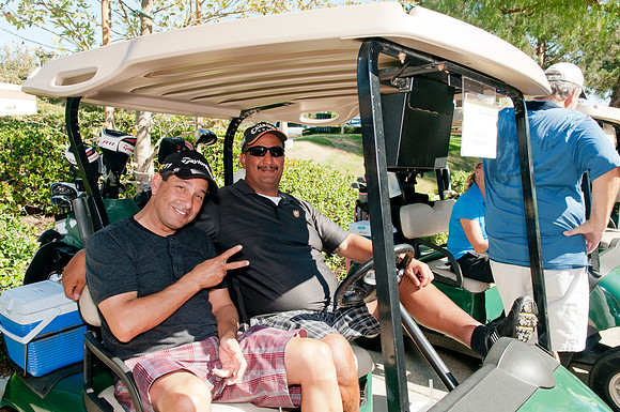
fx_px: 516
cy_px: 206
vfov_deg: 43.5
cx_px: 310
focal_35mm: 30
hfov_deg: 62.0
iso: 400
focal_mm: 20
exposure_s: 1/125
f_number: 7.1
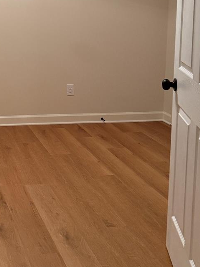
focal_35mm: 57
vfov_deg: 32.9
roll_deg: +1.6
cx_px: -26
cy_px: 54
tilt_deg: -6.4
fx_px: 439
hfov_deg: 23.9
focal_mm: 6.76
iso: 200
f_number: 1.78
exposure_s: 1/60
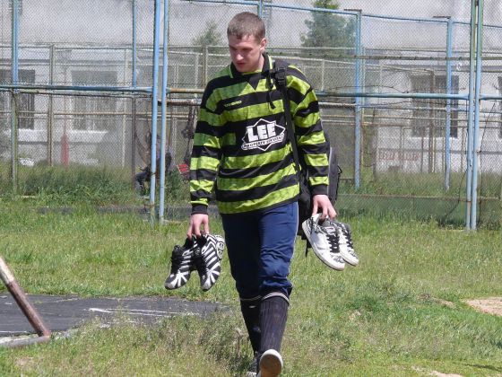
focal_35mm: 341
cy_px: 188
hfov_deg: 5.8
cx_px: 251
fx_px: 4945
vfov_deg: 4.4
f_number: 5.6
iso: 100
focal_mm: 50.5
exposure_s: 1/400
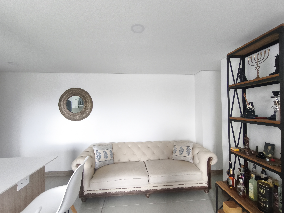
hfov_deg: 98.2
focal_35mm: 15
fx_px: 123
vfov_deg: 81.7
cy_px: 106
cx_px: 142
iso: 500
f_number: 2.2
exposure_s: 1/30
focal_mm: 1.91
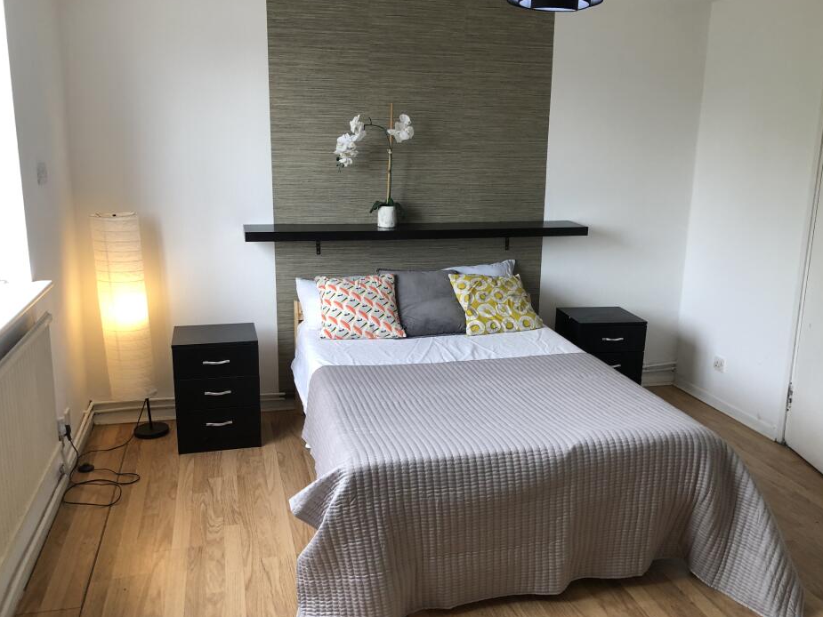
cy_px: 302
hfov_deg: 58.3
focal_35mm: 31
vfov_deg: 45.4
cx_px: 422
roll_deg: -0.6
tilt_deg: -13.3
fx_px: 737
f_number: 1.8
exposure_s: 1/33
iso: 25
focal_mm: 3.99
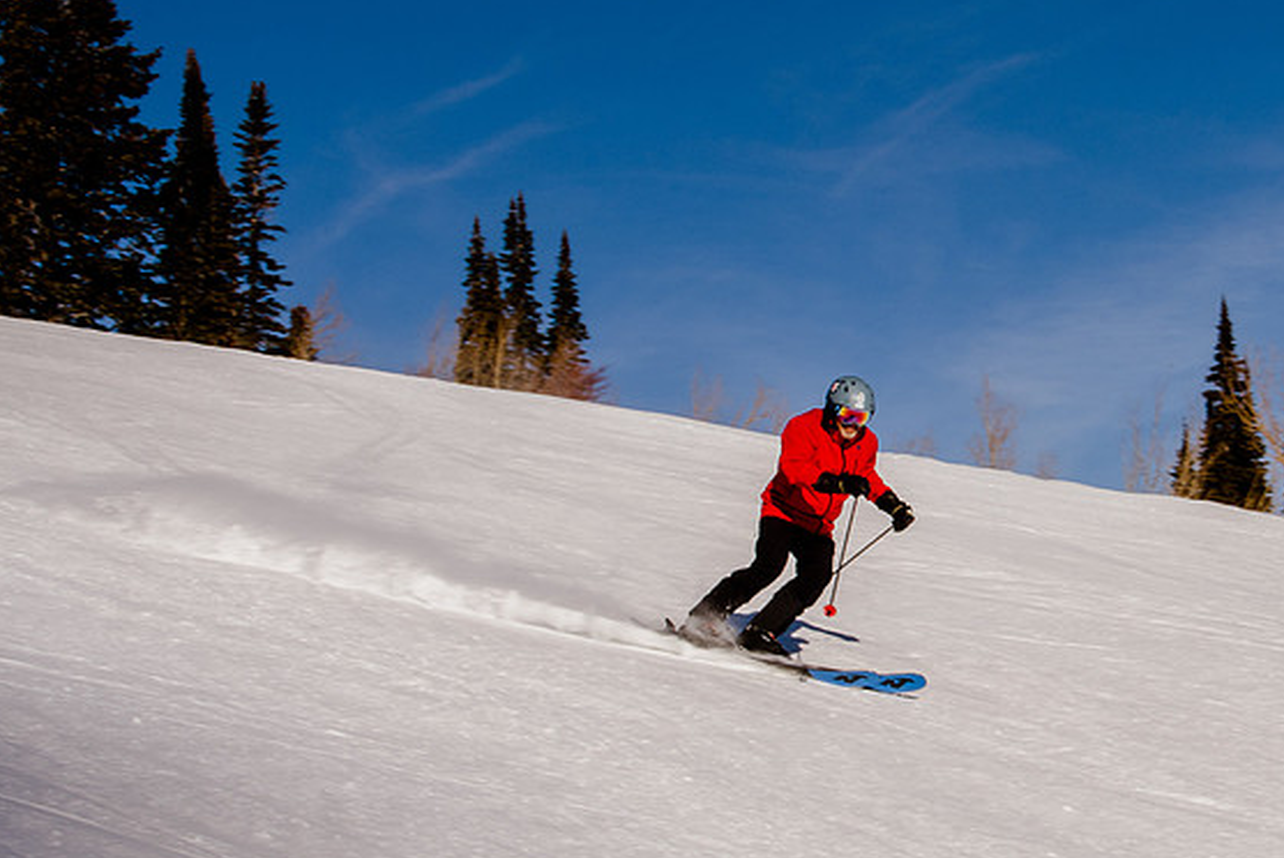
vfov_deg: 16.1
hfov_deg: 23.6
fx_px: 3033
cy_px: 440
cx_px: 1004
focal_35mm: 85
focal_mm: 34
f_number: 18
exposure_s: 1/200
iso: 160
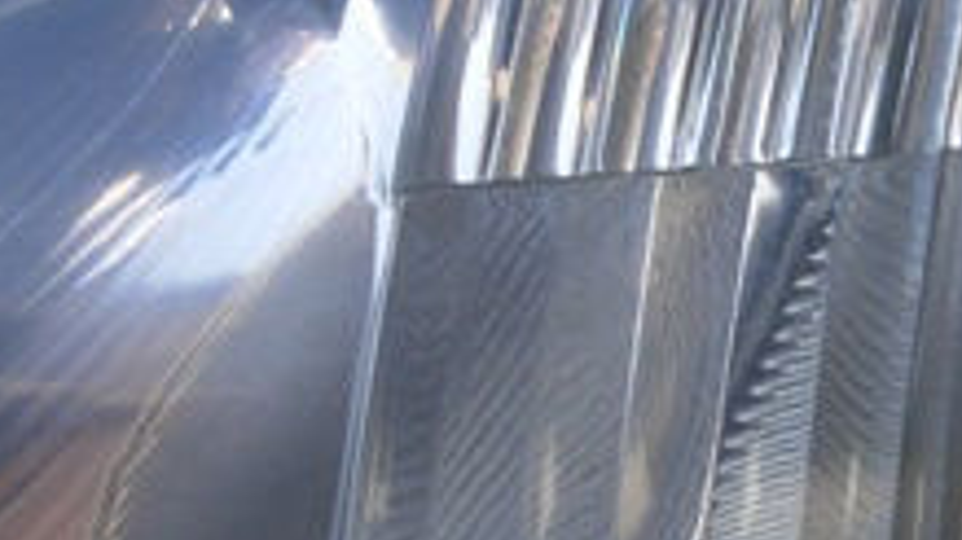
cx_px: 865
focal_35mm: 183
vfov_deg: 6.6
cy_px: 382
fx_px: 4666
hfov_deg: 11.7
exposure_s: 1/144
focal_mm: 7.5
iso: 50
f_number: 3.8
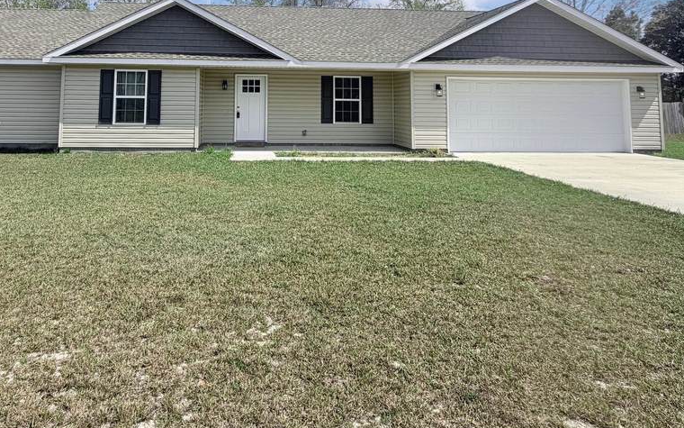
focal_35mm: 25
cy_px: 61
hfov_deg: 71.7
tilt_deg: +5.4
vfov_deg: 45.6
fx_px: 466
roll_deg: +0.3
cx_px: 272
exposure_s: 1/1259
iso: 20
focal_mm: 2.22
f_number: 2.2
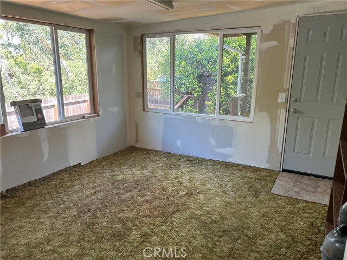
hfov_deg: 67.3
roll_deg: +0.6
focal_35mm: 26
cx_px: 174
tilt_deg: -13.6
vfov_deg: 53.1
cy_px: 130
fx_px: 261
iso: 100
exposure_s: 1/121
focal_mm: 5.7
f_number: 1.5
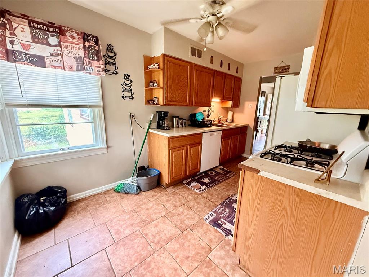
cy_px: 138
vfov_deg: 85.7
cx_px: 184
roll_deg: -1.1
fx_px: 149
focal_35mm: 14
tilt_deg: -11.3
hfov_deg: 102.1
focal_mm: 2.22
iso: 800
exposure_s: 1/60
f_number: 2.2
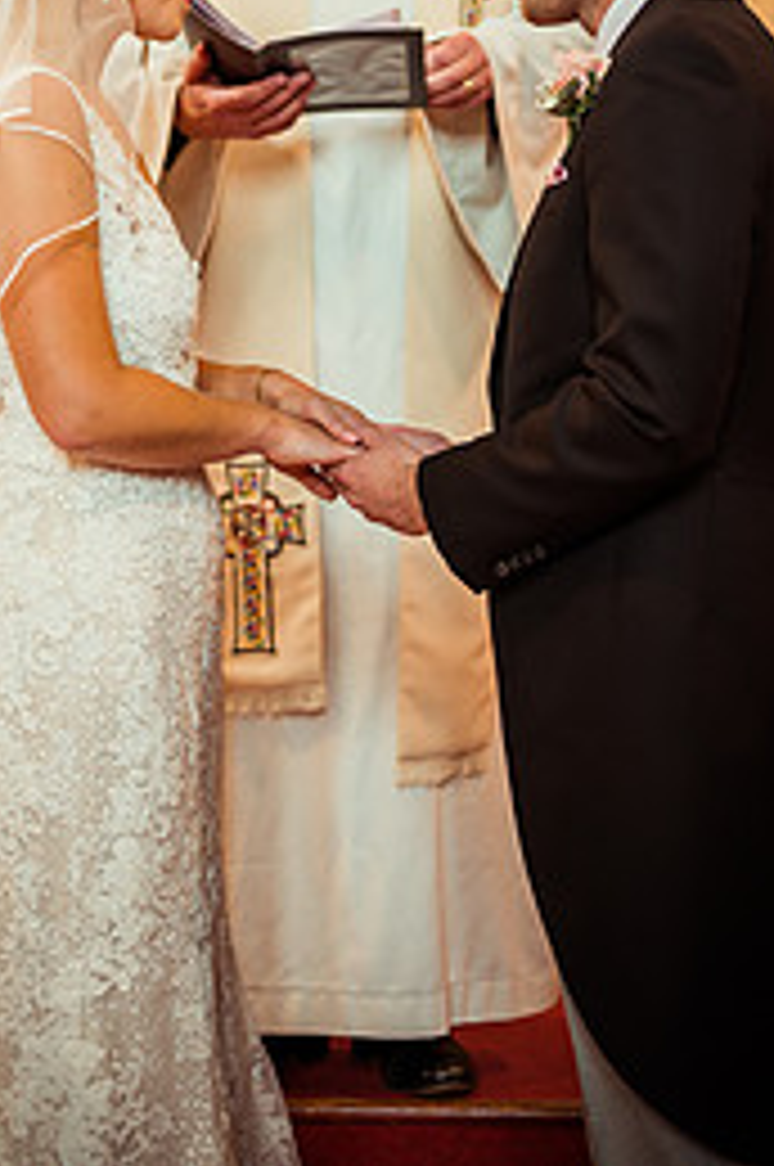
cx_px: 308
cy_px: 158
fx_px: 2813
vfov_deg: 22.9
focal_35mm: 87
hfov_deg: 15.7
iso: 400
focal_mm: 50
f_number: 1.8
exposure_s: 1/160
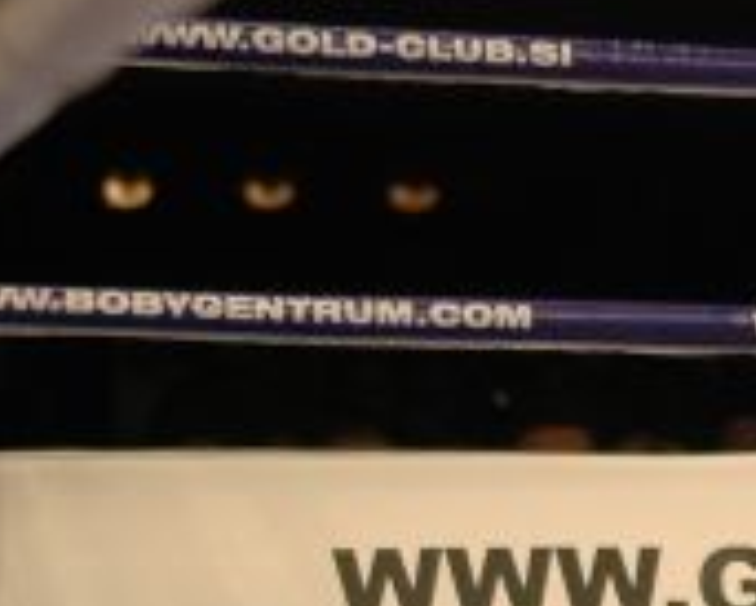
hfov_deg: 8.9
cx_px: 1322
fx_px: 4657
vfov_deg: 7.4
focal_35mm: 208
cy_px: 80
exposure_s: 1/400
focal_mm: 40
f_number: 2.8
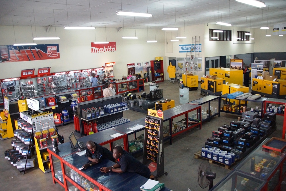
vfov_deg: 47.9
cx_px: 143
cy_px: 96
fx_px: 215
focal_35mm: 27
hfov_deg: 67.4
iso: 1600
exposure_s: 1/125
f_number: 3.5
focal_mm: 18
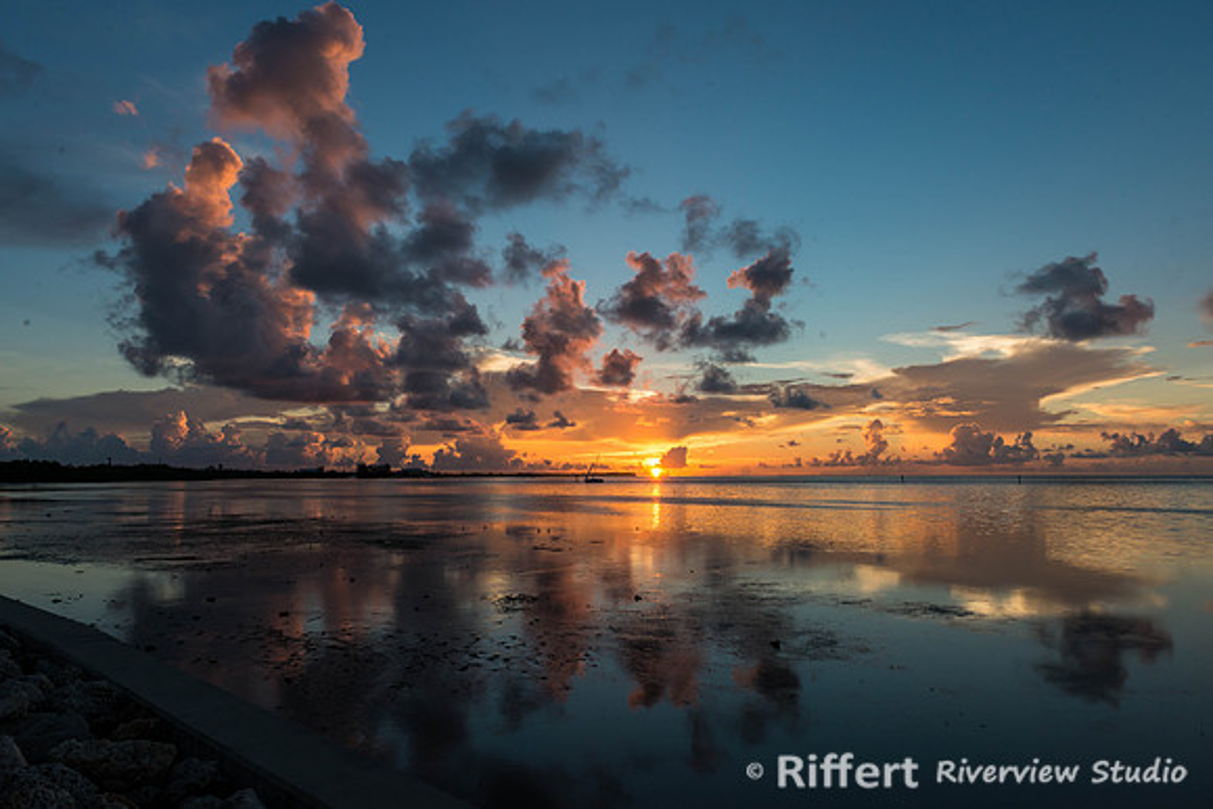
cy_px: 404
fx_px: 817
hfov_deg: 73.2
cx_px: 606
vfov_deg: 52.7
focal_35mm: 24
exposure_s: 1/125
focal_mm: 24
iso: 400
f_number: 13
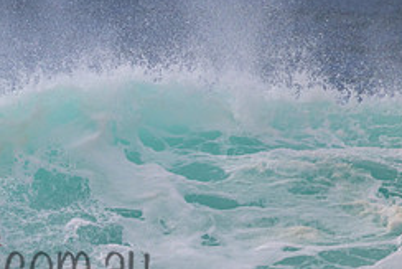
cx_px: -25
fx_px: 21251
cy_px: 245
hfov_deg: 1.1
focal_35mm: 1902
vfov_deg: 0.7
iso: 640
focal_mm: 800
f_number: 11
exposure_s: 1/2000
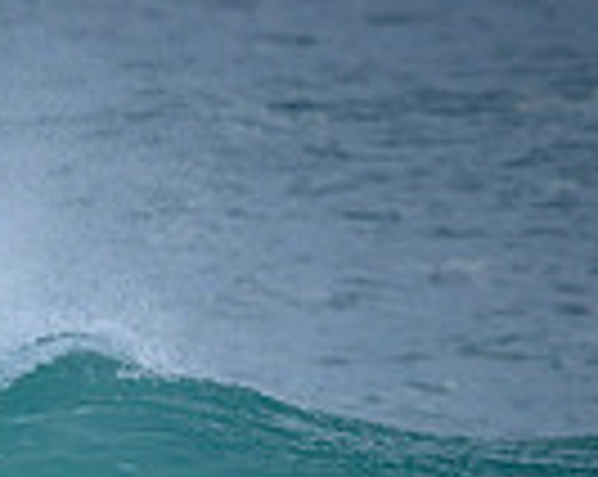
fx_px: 57825
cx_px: -594
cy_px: 497
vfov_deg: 0.5
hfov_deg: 0.6
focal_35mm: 3272
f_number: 6.3
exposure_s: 1/2000
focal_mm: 800
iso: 800
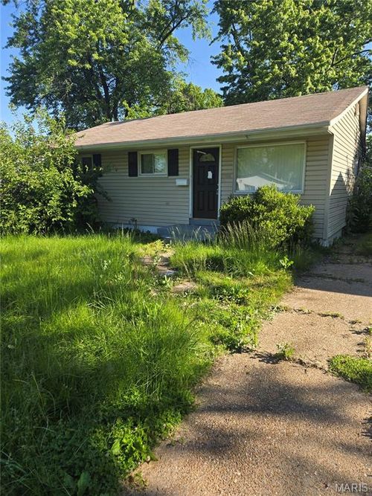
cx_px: 186
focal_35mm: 23
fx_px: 330
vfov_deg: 73.9
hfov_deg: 58.9
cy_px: 248
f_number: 1.8
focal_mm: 5.4
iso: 25
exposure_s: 1/682
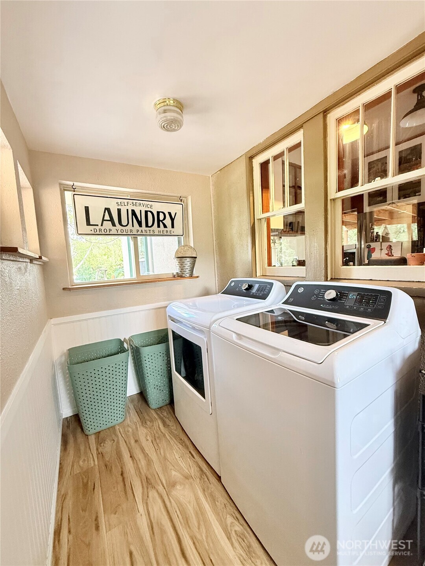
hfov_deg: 85.7
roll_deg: +2.4
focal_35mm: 14
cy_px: 283
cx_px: 212
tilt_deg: -4.1
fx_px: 229
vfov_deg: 102.1
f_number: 2.2
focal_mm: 2.22
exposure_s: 1/60
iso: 500
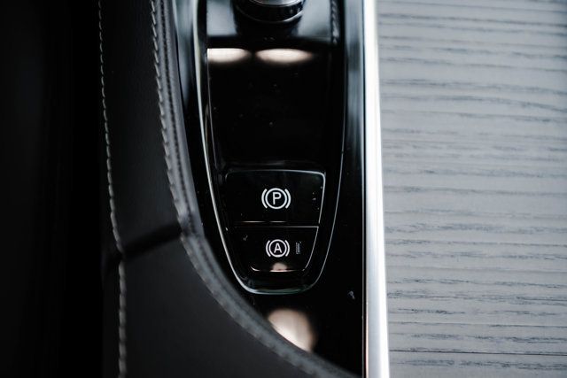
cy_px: 189
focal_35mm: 52
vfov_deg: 26.0
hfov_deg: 38.2
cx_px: 284
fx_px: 819
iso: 1250
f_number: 2.8
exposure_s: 1/200
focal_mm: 52
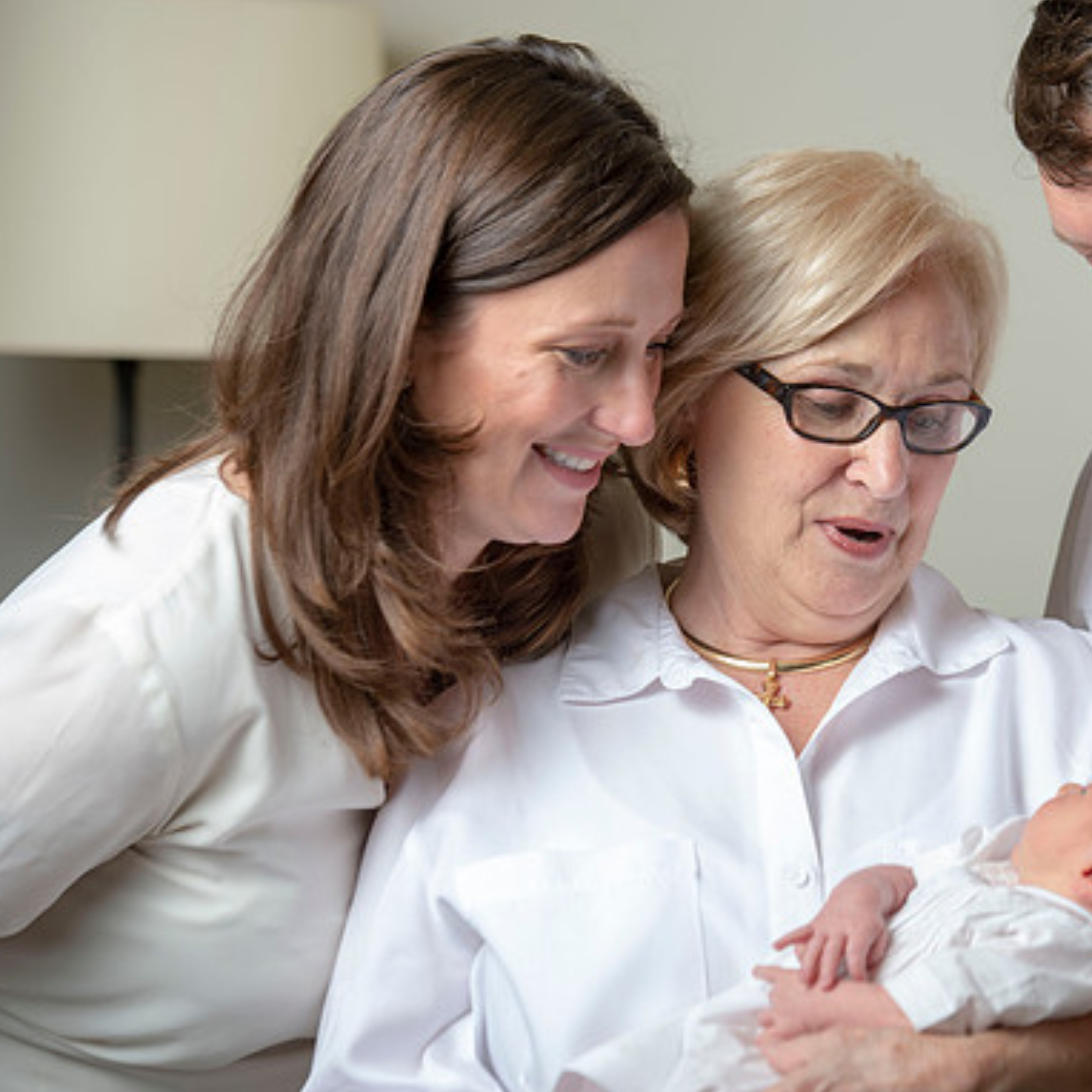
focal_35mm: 161
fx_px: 5746
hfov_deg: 10.8
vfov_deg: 10.9
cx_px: 786
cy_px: 549
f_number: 5
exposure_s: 1/160
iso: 125
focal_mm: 125
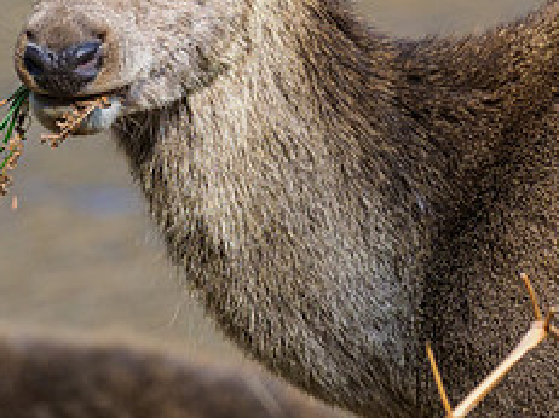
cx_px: 149
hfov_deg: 1.2
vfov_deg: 0.9
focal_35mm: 1675
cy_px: 19
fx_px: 27035
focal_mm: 300
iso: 640
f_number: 4.5
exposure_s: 1/1000
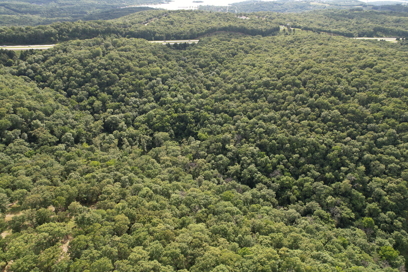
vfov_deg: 57.2
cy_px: 136
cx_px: 204
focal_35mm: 22
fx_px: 249
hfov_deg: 78.6
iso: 100
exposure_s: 1/80
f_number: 2.8
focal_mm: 8.38
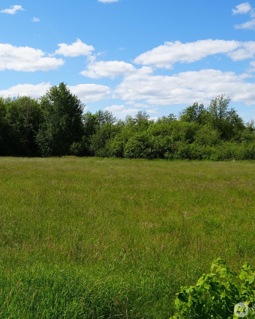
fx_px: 368
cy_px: 157
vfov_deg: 46.8
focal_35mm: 39
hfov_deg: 37.2
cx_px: 59
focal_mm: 18
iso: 100
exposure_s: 1/160
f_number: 10
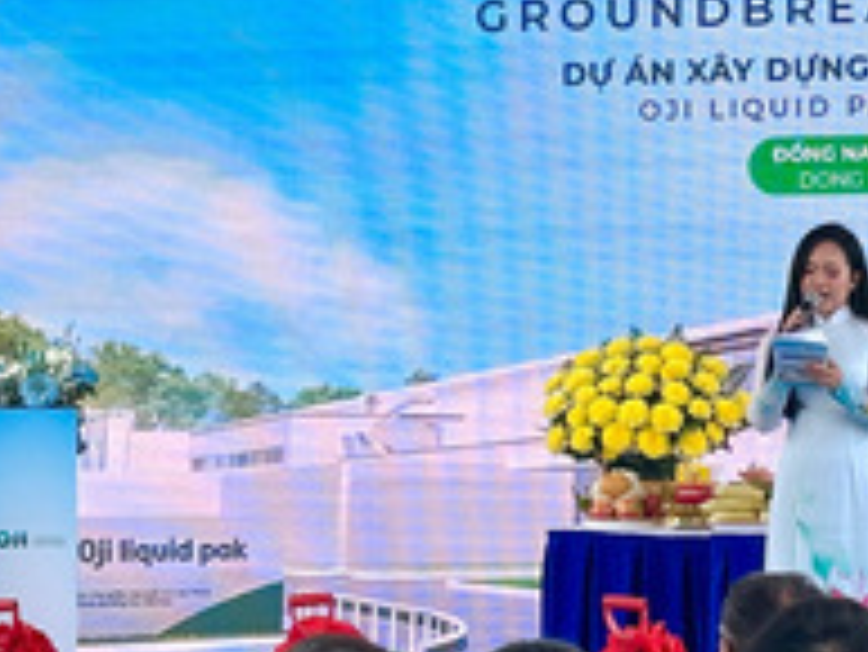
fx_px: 4491
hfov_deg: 10.9
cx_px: 855
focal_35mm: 179
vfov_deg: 8.3
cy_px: 306
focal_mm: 6.86
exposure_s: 1/487
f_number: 1.78
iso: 64
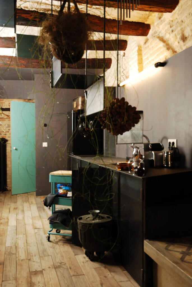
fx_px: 287
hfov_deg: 37.0
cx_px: 96
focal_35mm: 36
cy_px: 144
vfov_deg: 53.1
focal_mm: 24
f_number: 4
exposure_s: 1/8
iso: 100
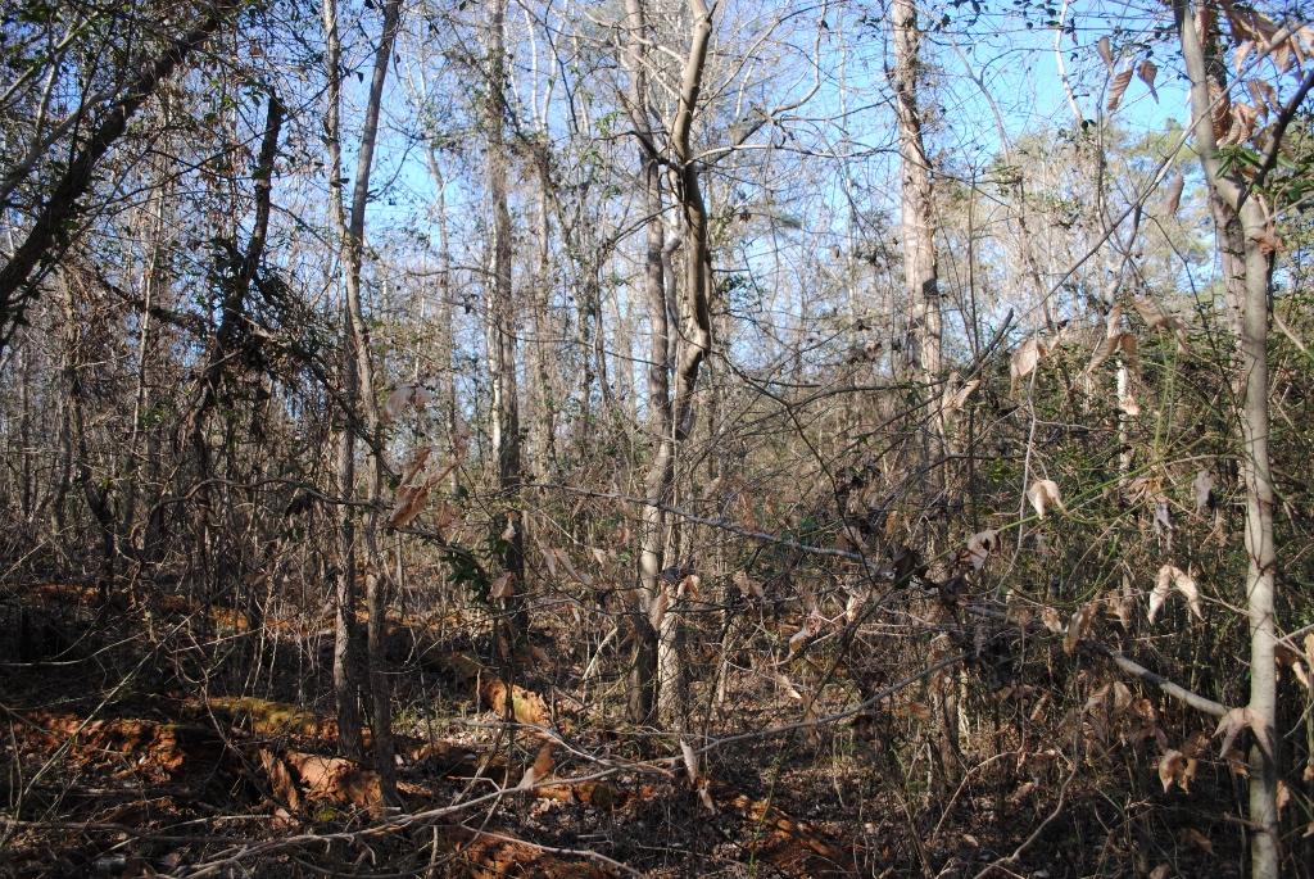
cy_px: 440
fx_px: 986
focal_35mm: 27
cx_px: 657
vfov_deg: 48.0
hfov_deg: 67.3
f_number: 3.5
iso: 250
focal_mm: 18
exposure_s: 1/500
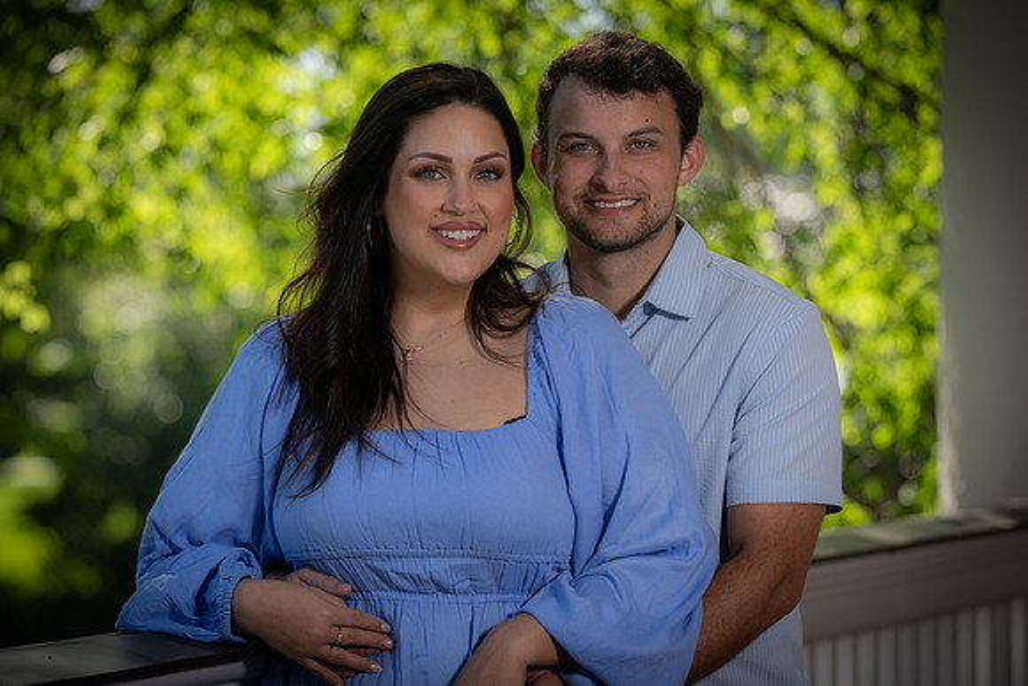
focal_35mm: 150
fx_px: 4284
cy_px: 343
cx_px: 514
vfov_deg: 9.2
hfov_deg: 13.7
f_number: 4.5
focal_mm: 150
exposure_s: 1/160
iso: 100
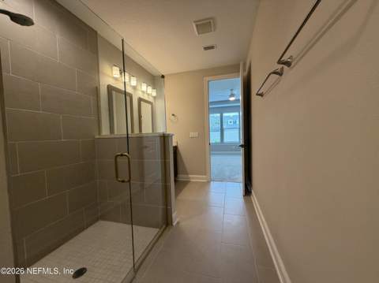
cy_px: 142
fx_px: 153
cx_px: 190
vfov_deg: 85.6
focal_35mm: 14
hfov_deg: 102.1
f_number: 2.2
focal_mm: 2.22
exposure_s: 1/120
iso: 250
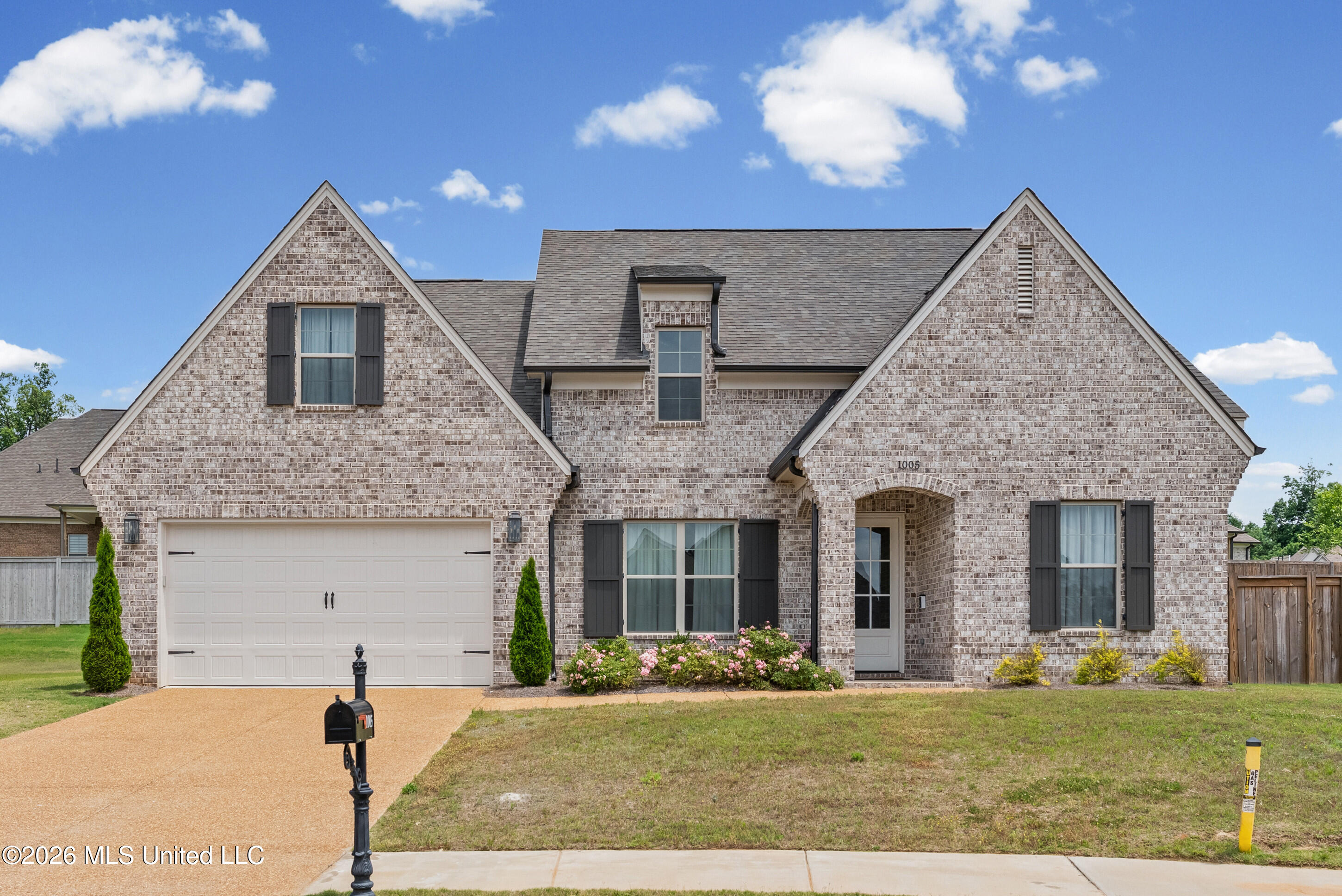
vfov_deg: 43.7
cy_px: 448
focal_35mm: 30
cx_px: 671
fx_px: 1119
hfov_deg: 61.9
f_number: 9
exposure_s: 1/1250
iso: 800
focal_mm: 30
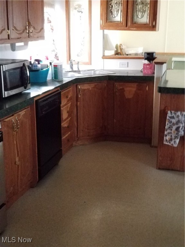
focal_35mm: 52
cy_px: 124
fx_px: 371
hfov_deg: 28.0
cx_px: 92
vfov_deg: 36.8
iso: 640
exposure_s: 1/33
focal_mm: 6
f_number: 2.4
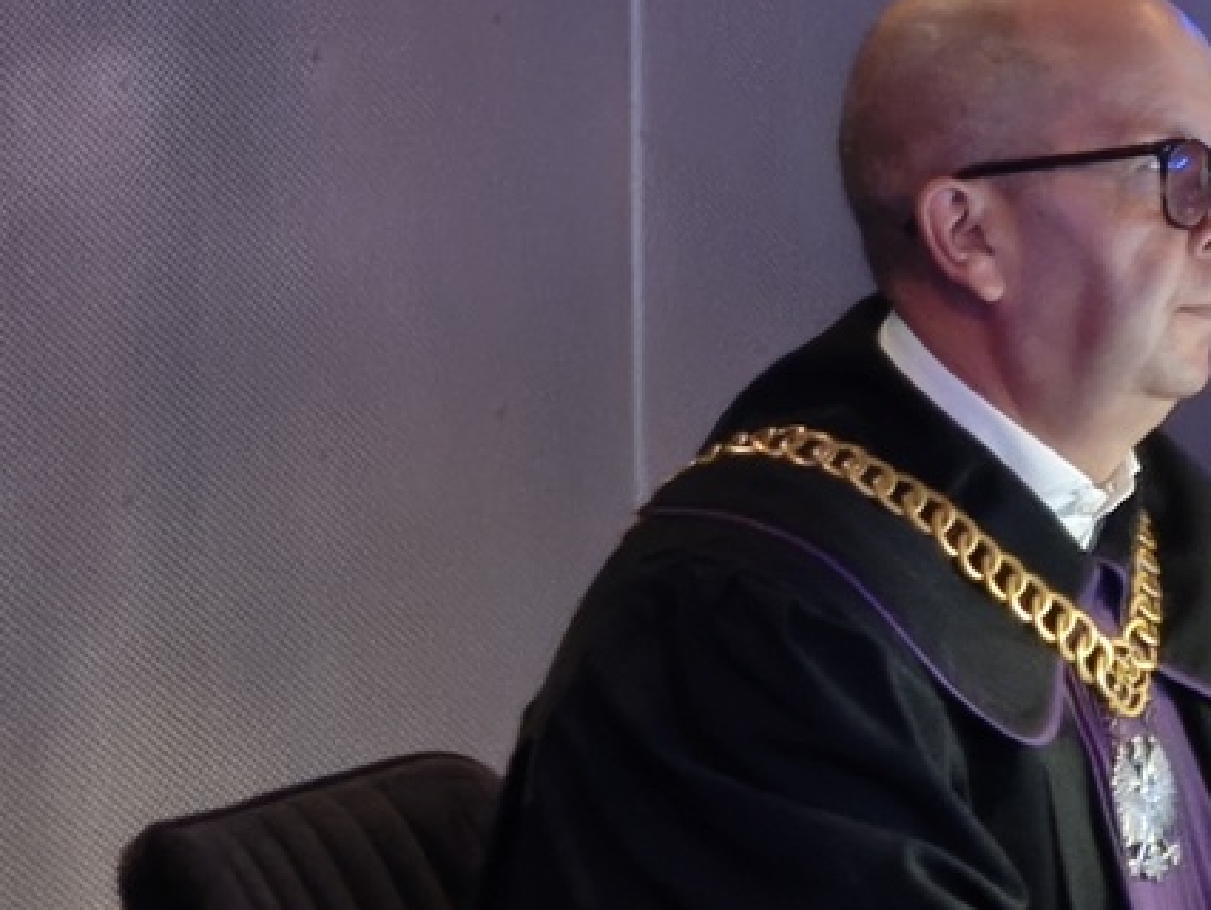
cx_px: 1293
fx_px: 10046
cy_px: 761
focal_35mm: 287
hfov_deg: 6.9
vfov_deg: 5.2
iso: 1600
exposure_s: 1/33.3
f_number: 2
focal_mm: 8.8
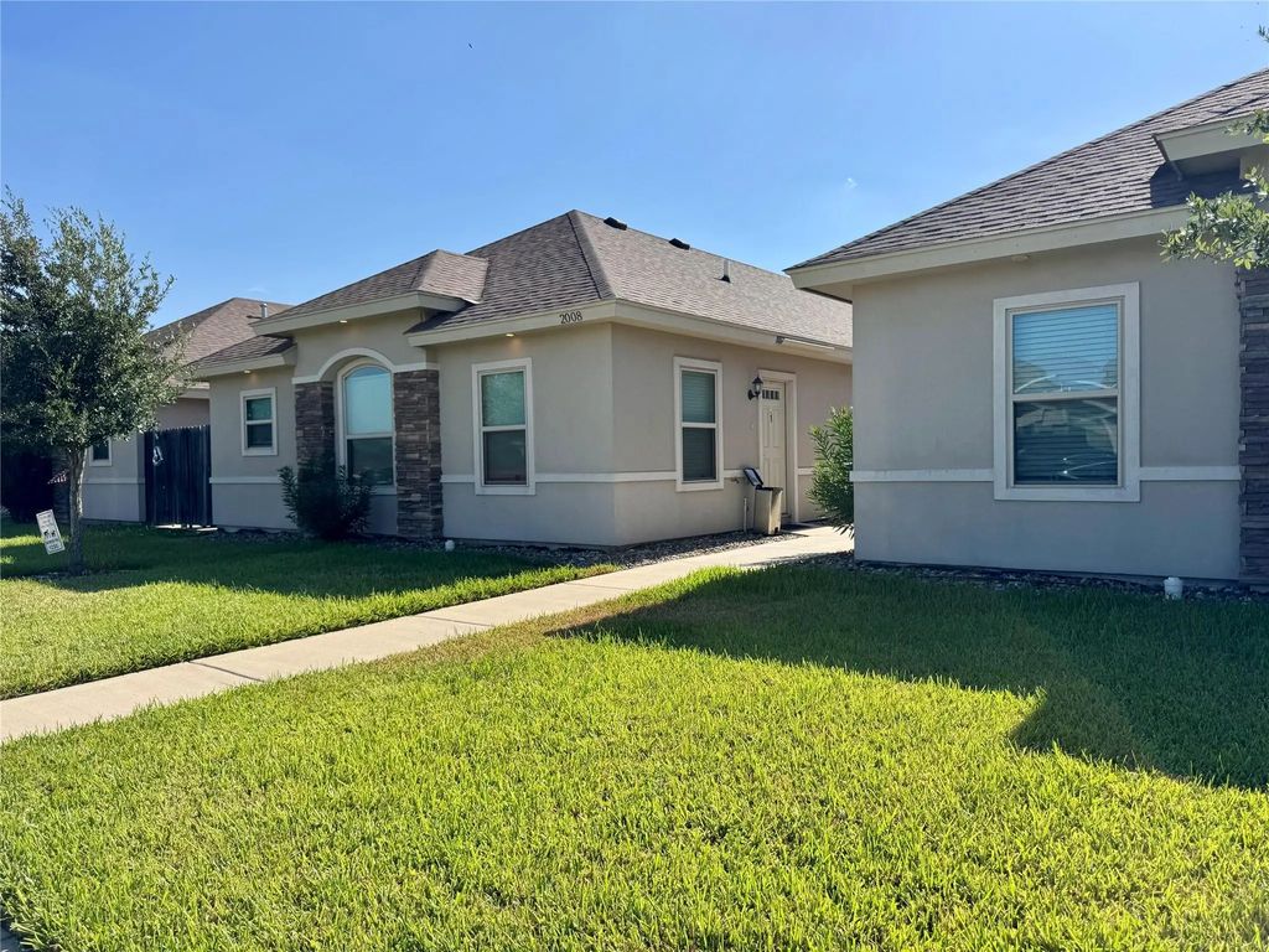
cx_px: 634
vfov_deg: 56.8
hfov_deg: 71.6
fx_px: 880
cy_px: 476
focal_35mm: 24
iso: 80
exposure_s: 1/4608
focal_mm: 6.76
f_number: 1.78
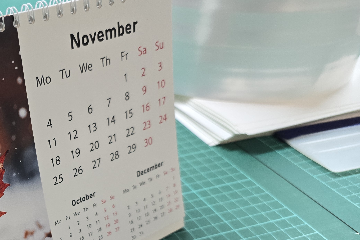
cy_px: 211
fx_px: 460
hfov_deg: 38.8
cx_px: 17
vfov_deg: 28.2
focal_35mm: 46
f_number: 1.7
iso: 200
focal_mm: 6.3
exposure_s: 1/100
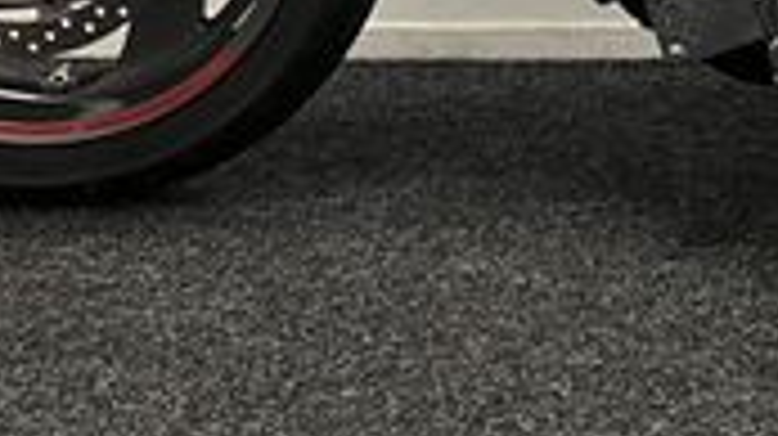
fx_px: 2164
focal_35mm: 105
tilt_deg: +0.1
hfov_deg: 19.2
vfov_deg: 10.6
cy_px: -418
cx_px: 931
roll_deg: +0.4
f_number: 1.6
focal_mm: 5.1
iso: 80
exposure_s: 1/50
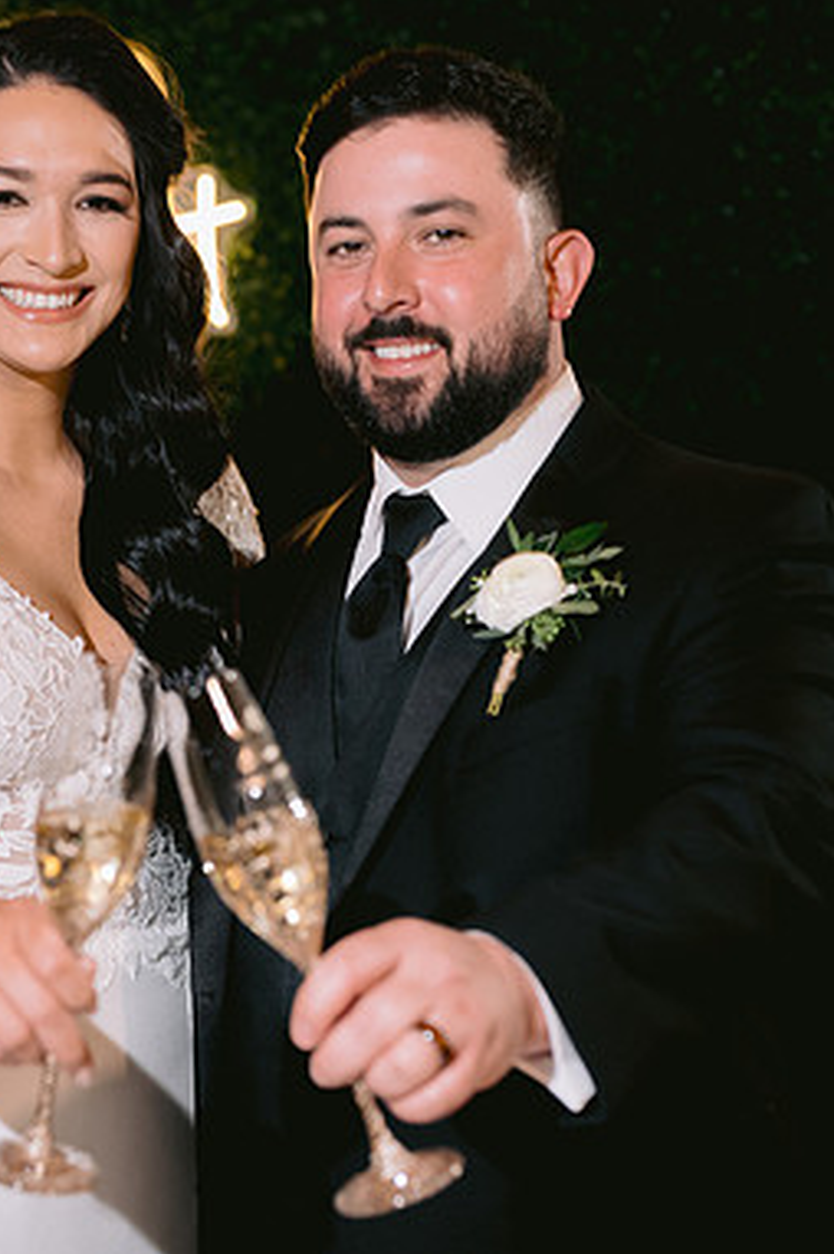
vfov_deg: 26.7
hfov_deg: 17.6
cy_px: 625
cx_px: 36
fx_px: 2646
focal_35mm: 76
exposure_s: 1/125
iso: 1250
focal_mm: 50
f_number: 2.8
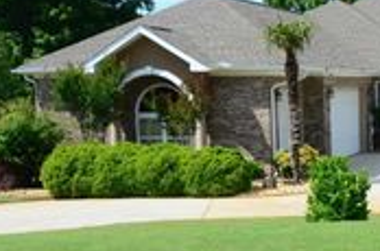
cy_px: 193
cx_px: 450
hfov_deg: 22.0
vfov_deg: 15.7
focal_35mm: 86
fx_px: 905
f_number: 8
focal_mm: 20
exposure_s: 1/400
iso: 250
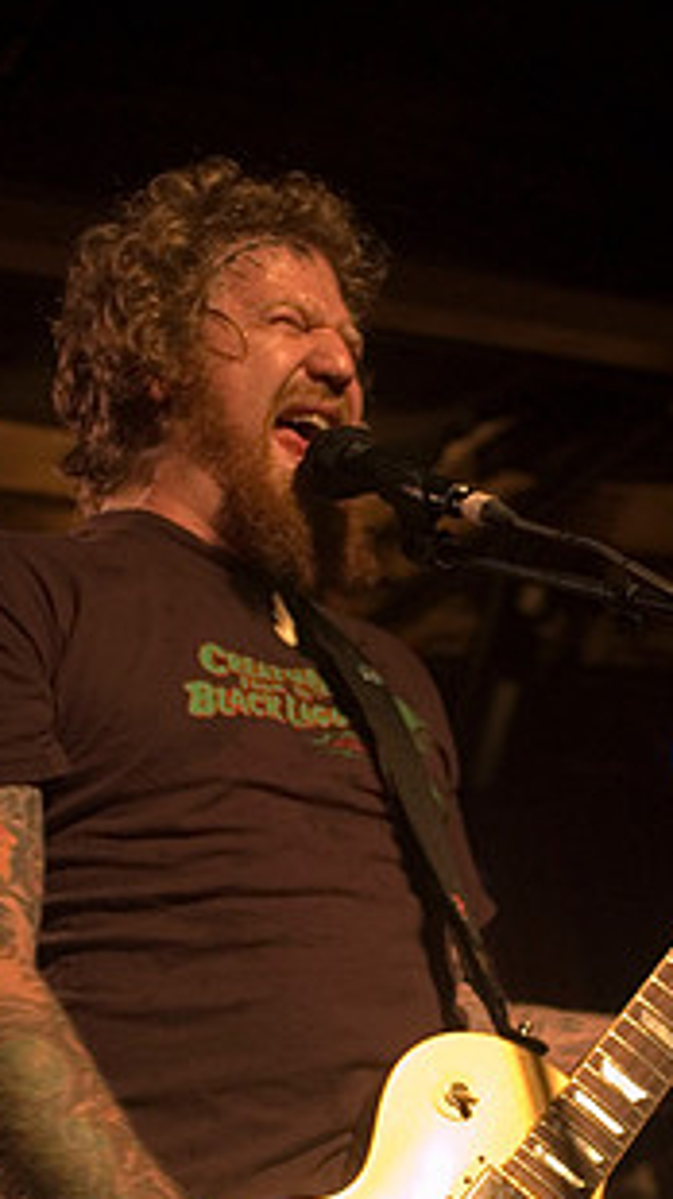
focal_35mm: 80
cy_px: 859
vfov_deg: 26.4
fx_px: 2535
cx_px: 335
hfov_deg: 15.1
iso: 800
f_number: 2.8
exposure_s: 1/60
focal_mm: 35
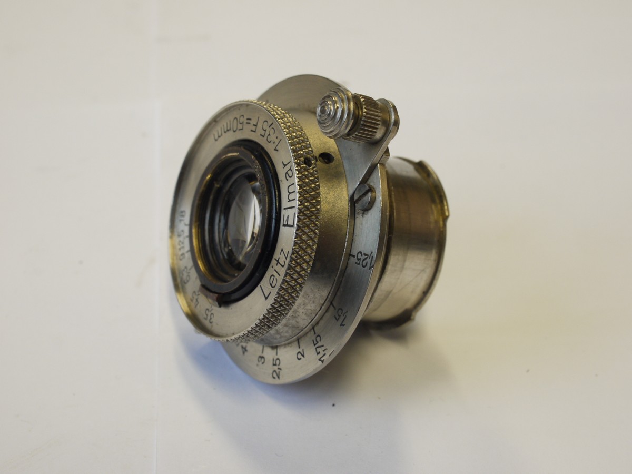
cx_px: 316
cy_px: 237
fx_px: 1095
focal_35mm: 60
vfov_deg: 24.4
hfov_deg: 32.2
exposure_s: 1/20
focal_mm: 30
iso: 400
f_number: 10
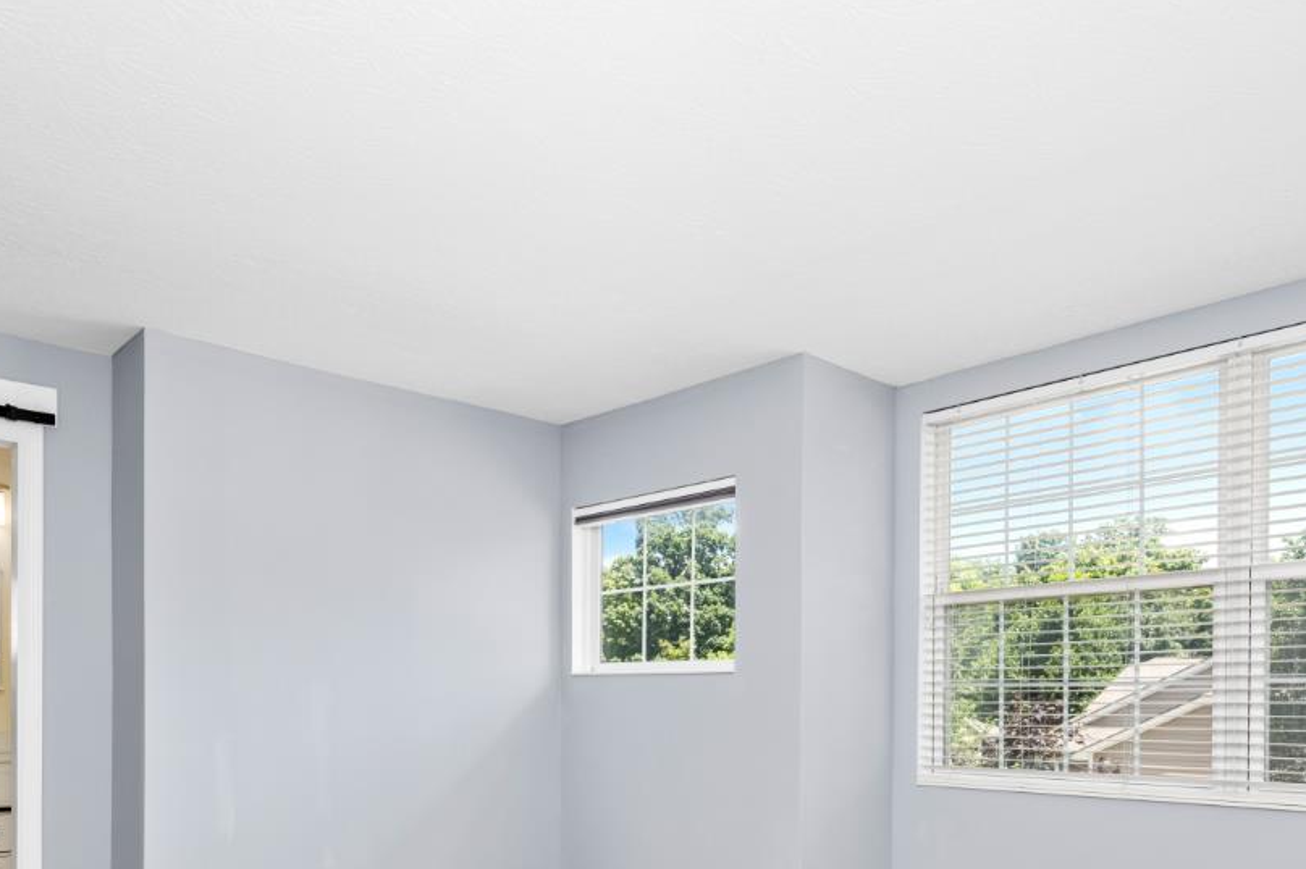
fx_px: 943
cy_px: 724
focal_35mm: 26
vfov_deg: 46.3
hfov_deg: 69.4
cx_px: 648
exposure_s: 1/200
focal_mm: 14
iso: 400
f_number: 10
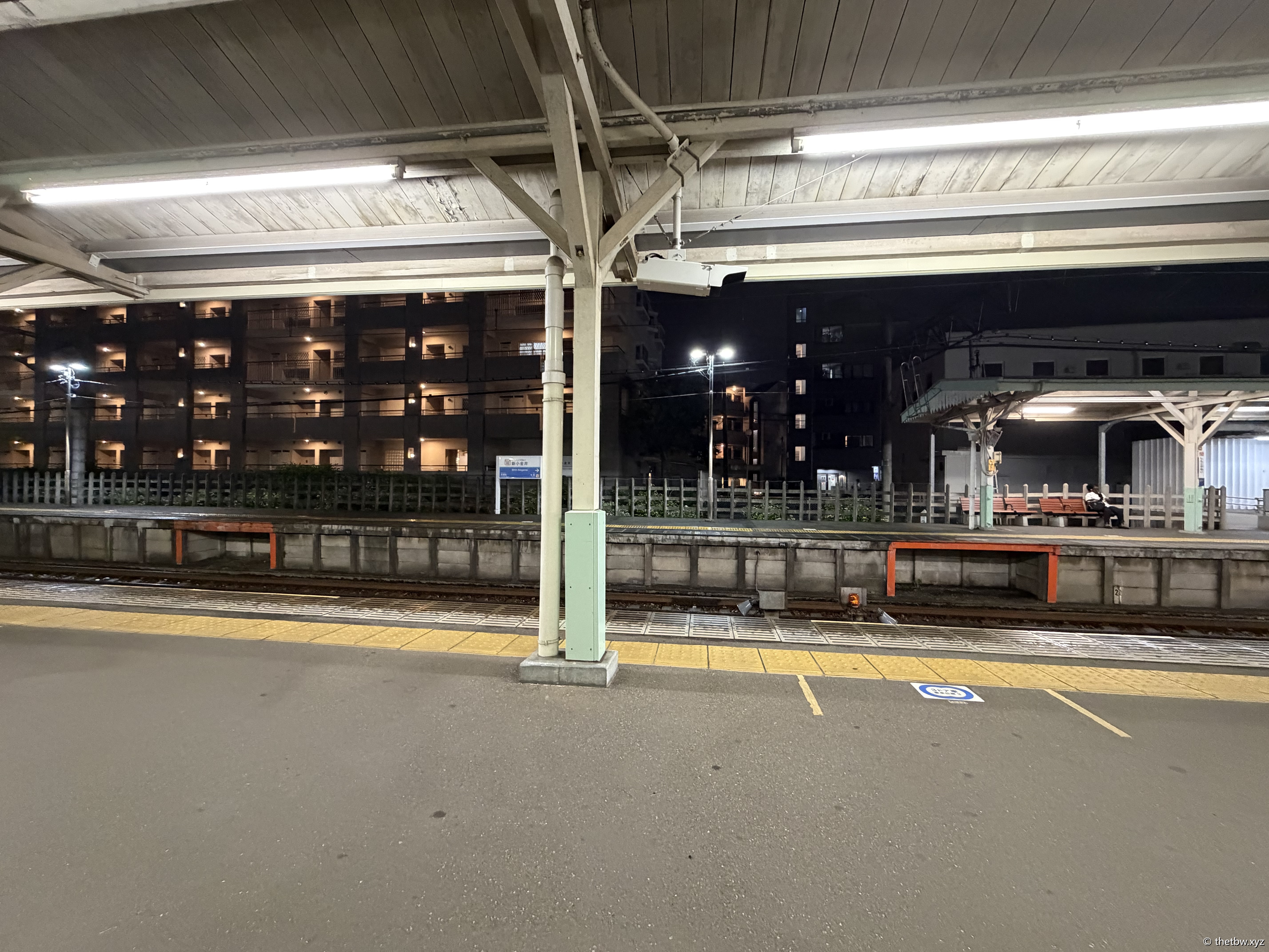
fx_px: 513
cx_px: 634
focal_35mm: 14
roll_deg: +0.1
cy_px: 476
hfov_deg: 102.1
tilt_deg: +0.9
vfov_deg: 85.7
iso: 800
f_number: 2.2
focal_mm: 2.22
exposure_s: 1/50
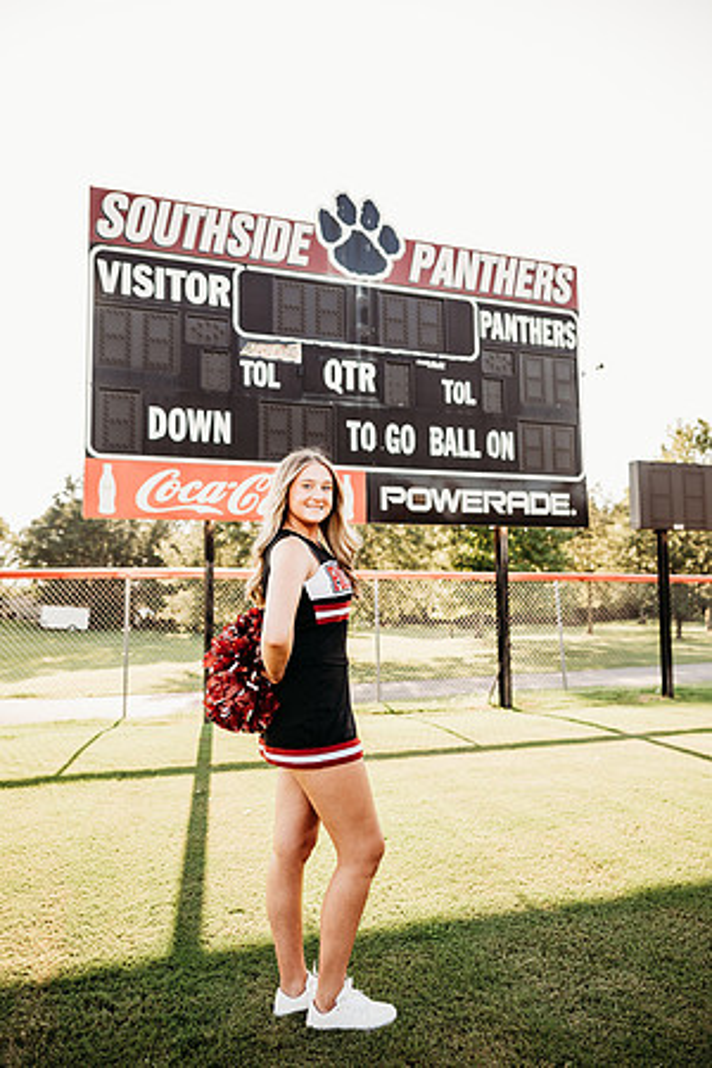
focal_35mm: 24
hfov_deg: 53.1
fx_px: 712
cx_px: 356
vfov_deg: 73.7
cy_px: 534
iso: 200
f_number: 2.8
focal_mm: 24
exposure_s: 1/500
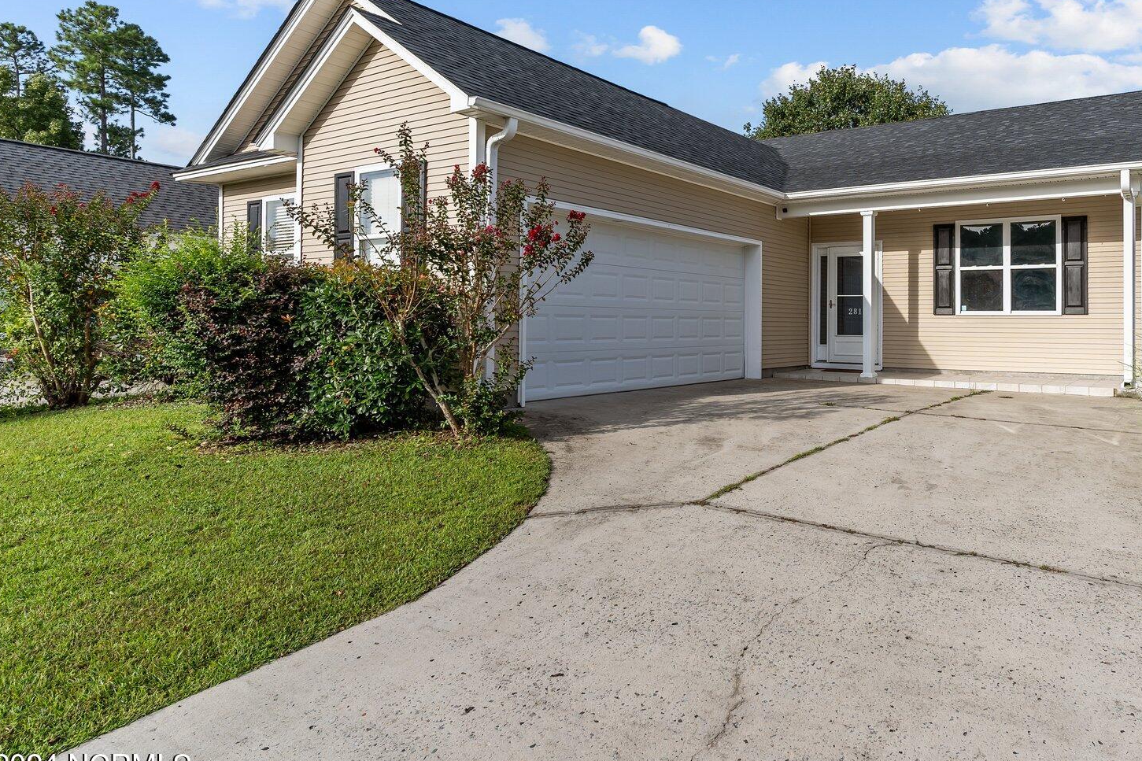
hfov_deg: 71.3
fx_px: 761
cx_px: 772
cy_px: 277
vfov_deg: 52.5
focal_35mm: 24
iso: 160
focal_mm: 17
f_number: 5.6
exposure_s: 1/800
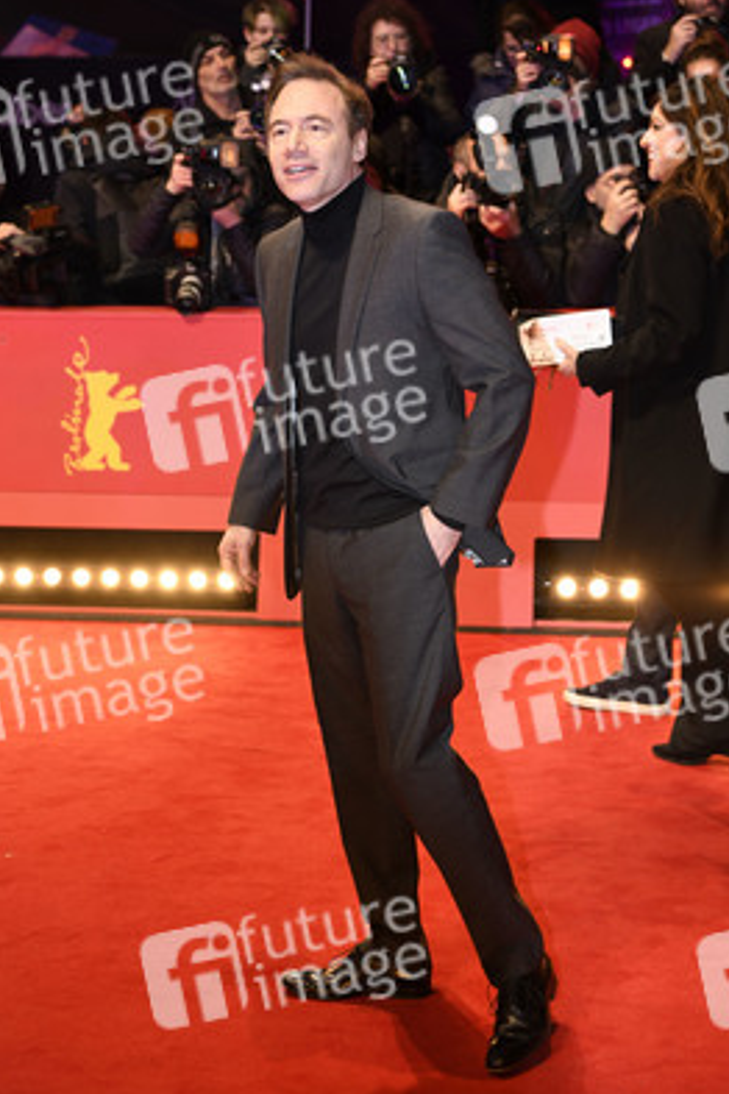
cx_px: 364
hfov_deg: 23.8
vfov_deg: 35.1
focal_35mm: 57
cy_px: 546
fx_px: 1731
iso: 800
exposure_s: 1/160
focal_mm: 56
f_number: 4
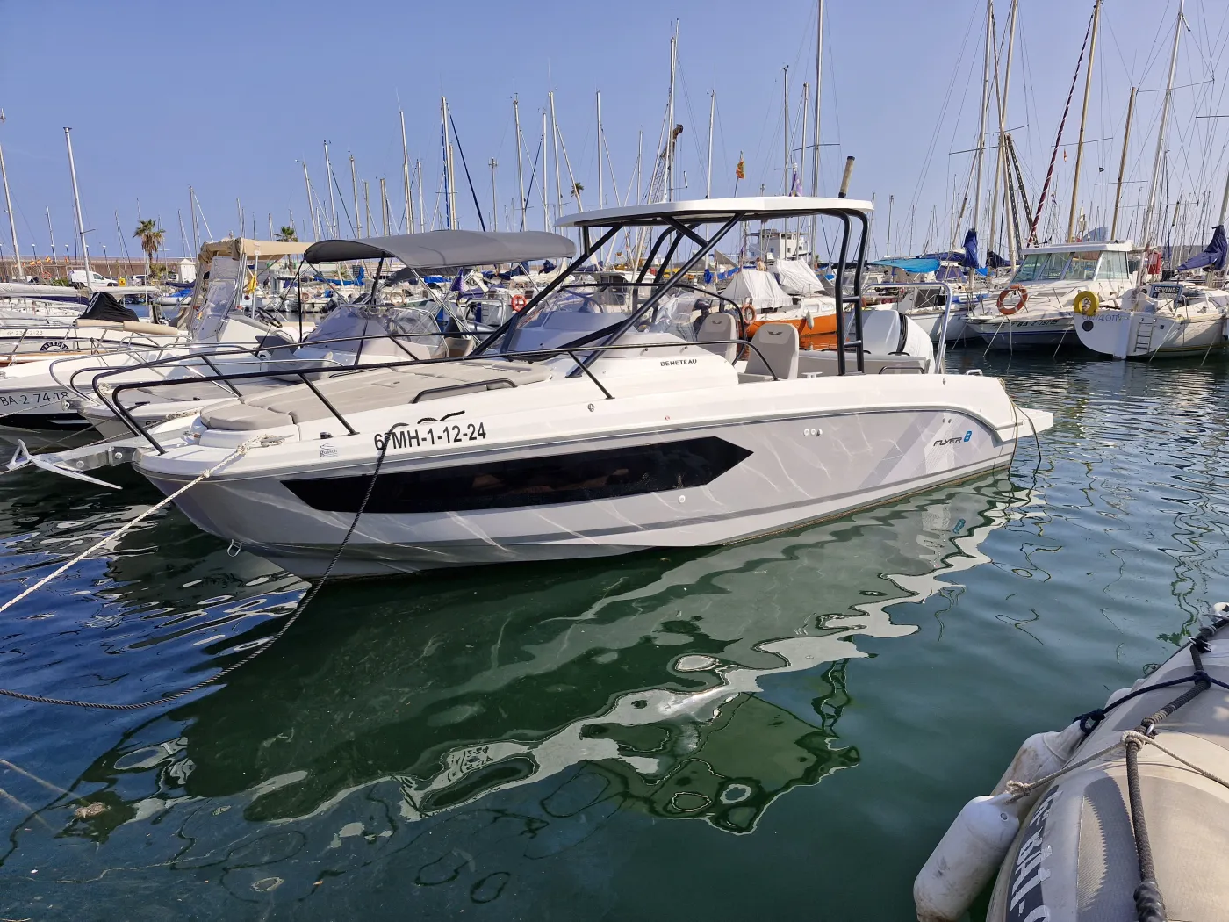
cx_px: 614
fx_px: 817
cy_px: 461
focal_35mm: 23
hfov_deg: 73.9
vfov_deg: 58.9
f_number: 1.8
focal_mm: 5.54
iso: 50
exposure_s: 1/2256
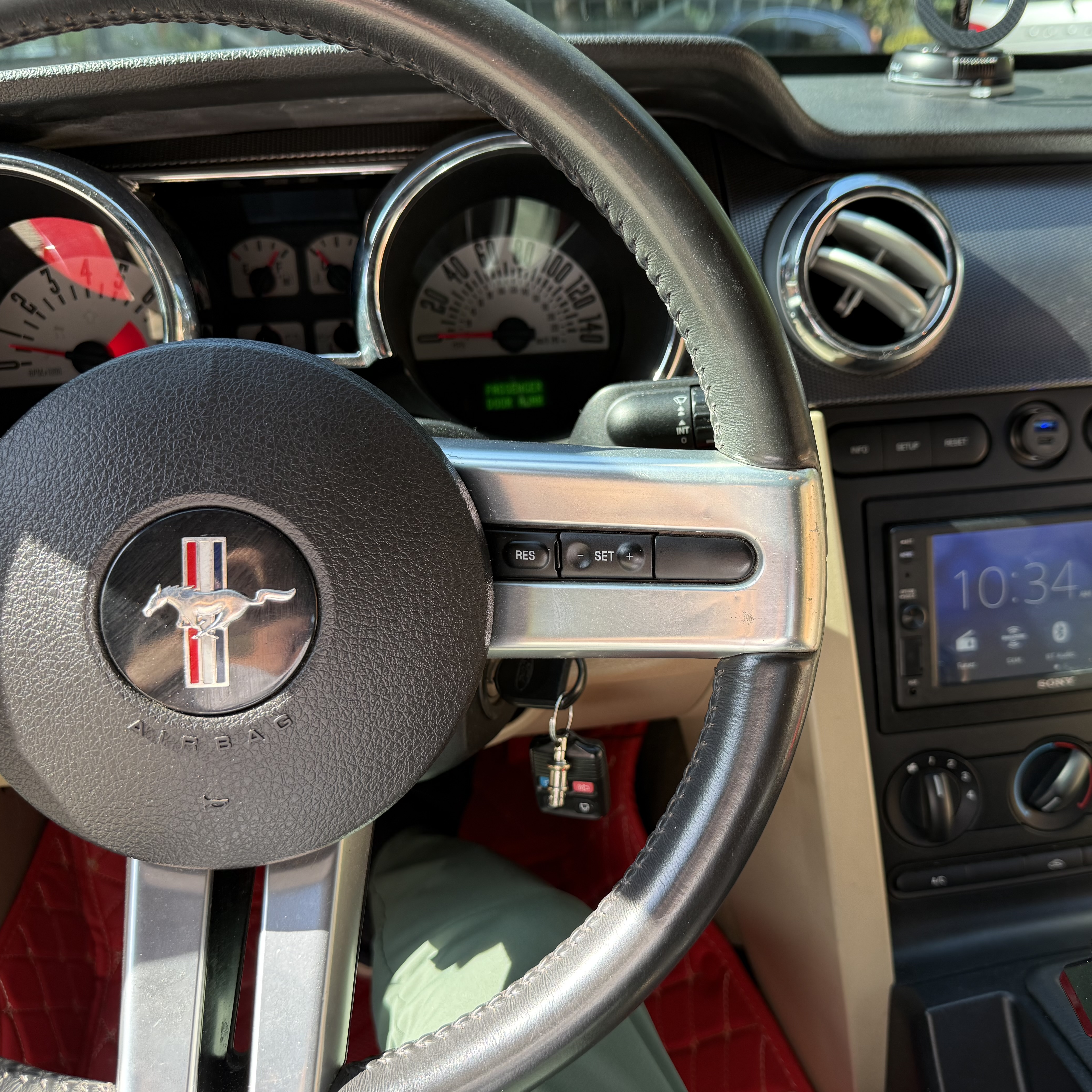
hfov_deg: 55.4
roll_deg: +2.4
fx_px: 1035
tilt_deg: -24.3
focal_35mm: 29
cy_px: 534
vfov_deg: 55.6
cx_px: 635
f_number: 1.78
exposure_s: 1/313
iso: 100
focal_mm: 6.76
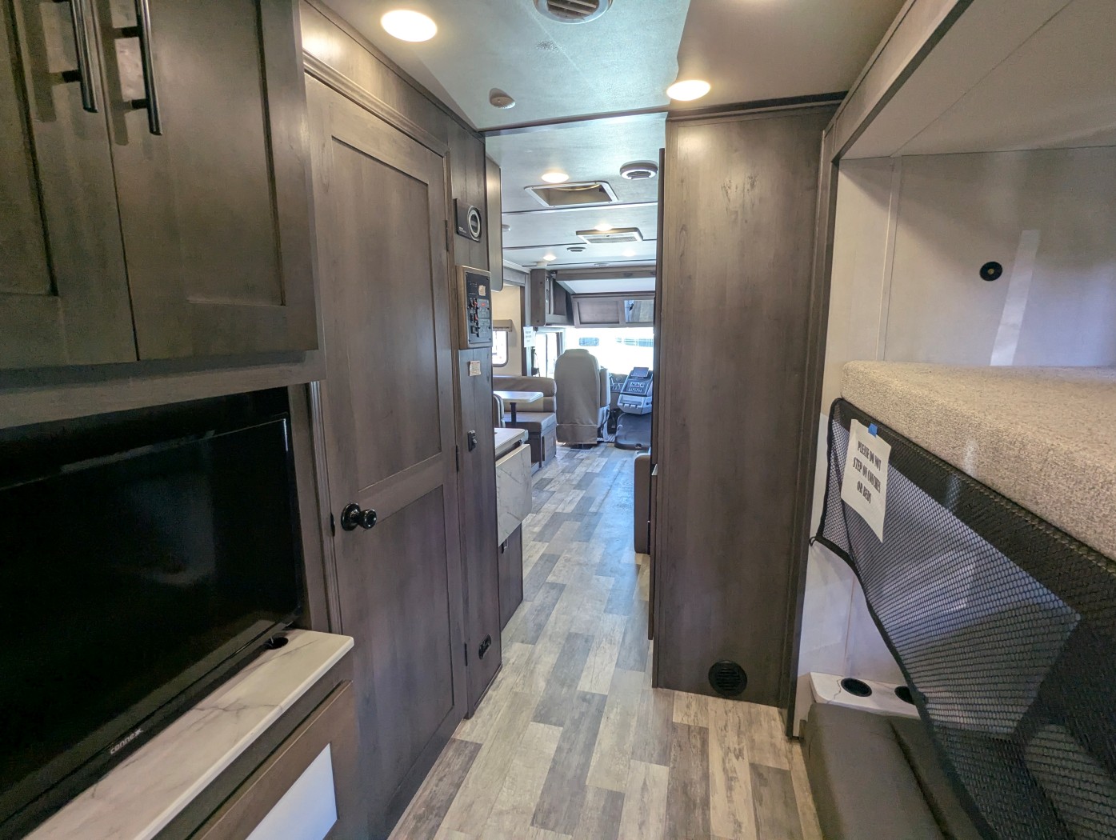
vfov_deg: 78.2
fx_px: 516
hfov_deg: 94.4
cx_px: 558
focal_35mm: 16
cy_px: 420
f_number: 2.2
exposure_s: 1/51.7
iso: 127
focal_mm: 2.35
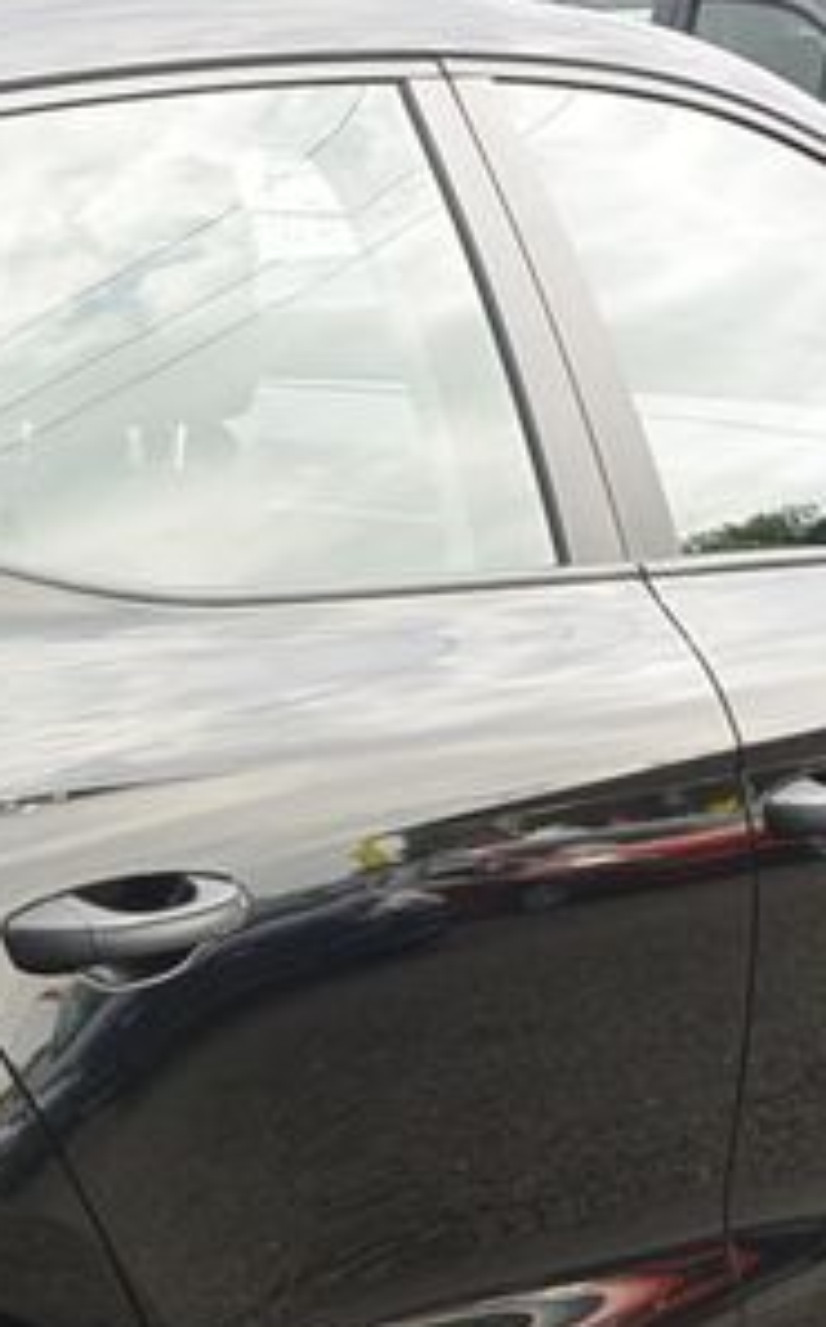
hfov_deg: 12.1
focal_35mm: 102
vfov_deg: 20.0
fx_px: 3683
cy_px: 1195
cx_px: -455
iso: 160
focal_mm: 11
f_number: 6.3
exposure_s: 1/250
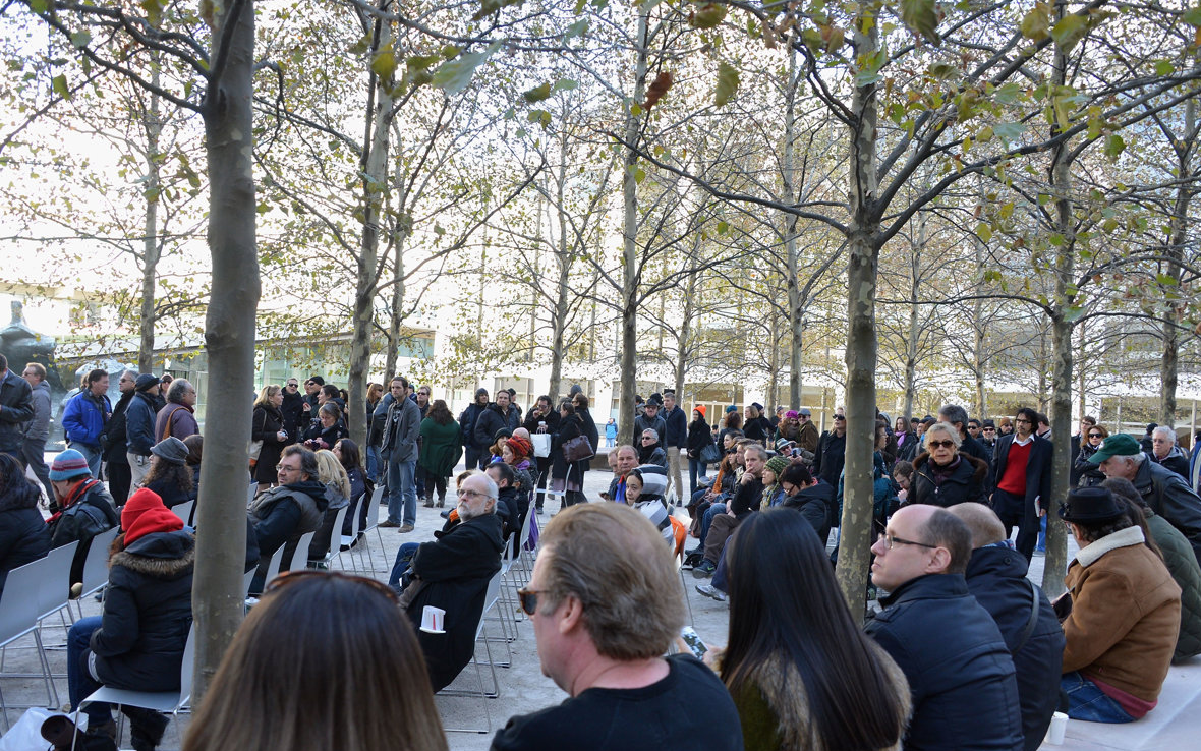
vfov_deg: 43.2
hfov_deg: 64.6
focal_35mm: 29
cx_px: 603
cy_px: 396
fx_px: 949
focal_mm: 28
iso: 1000
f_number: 5.6
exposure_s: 1/160
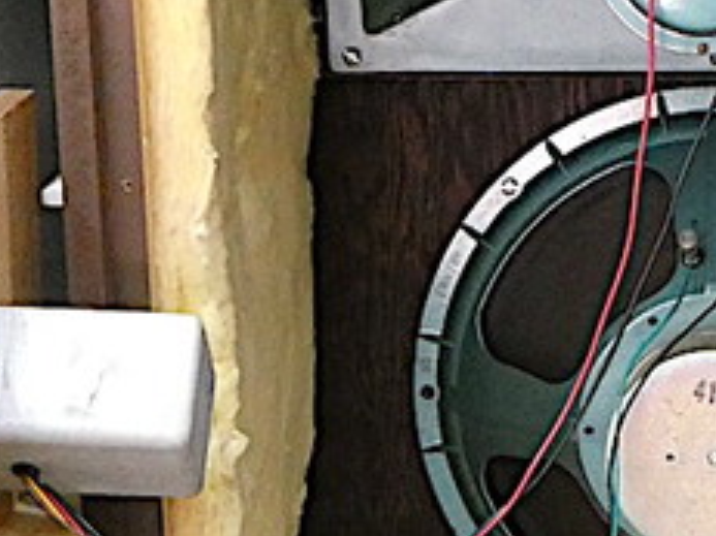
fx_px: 3184
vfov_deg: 9.5
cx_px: 697
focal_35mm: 154
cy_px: 592
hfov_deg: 12.7
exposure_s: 1/80
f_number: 3.7
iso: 1000
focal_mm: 6.7
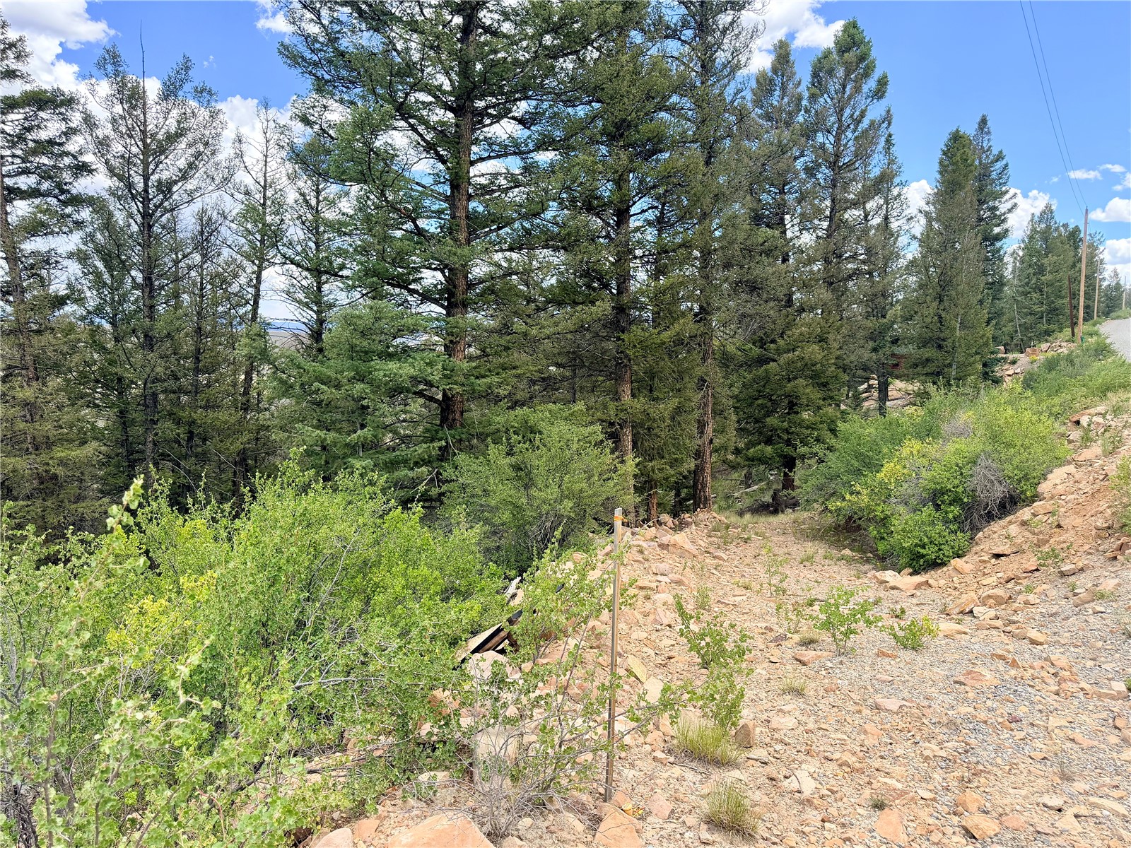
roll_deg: +0.1
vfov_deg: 56.8
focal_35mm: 24
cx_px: 566
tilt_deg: -7.6
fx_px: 784
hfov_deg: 71.6
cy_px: 424
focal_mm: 6.76
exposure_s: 1/1901
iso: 100
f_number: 1.78
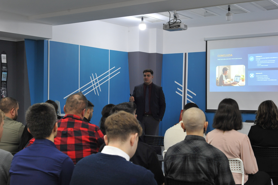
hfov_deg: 39.6
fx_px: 386
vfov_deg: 27.0
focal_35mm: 50
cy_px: 92
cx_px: 139
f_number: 7.1
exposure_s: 1/100
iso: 2000
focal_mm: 50
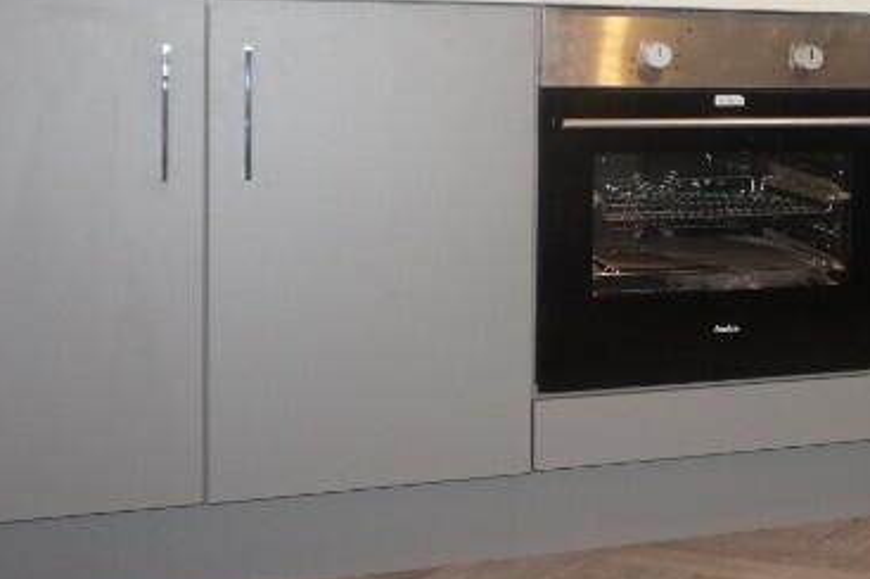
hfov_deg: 26.8
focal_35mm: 67
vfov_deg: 20.0
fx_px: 1618
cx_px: 1038
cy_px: 87
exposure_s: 1/60
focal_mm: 16
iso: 640
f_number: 4
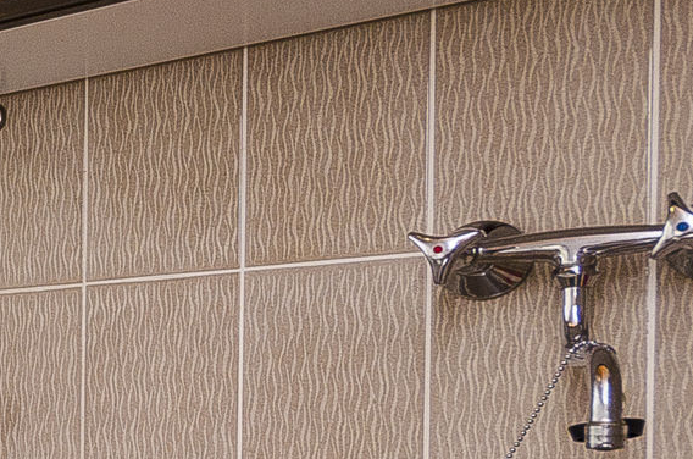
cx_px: -753
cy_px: 461
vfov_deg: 17.9
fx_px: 1421
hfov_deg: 17.6
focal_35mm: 74
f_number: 8
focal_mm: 10
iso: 200
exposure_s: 1/250
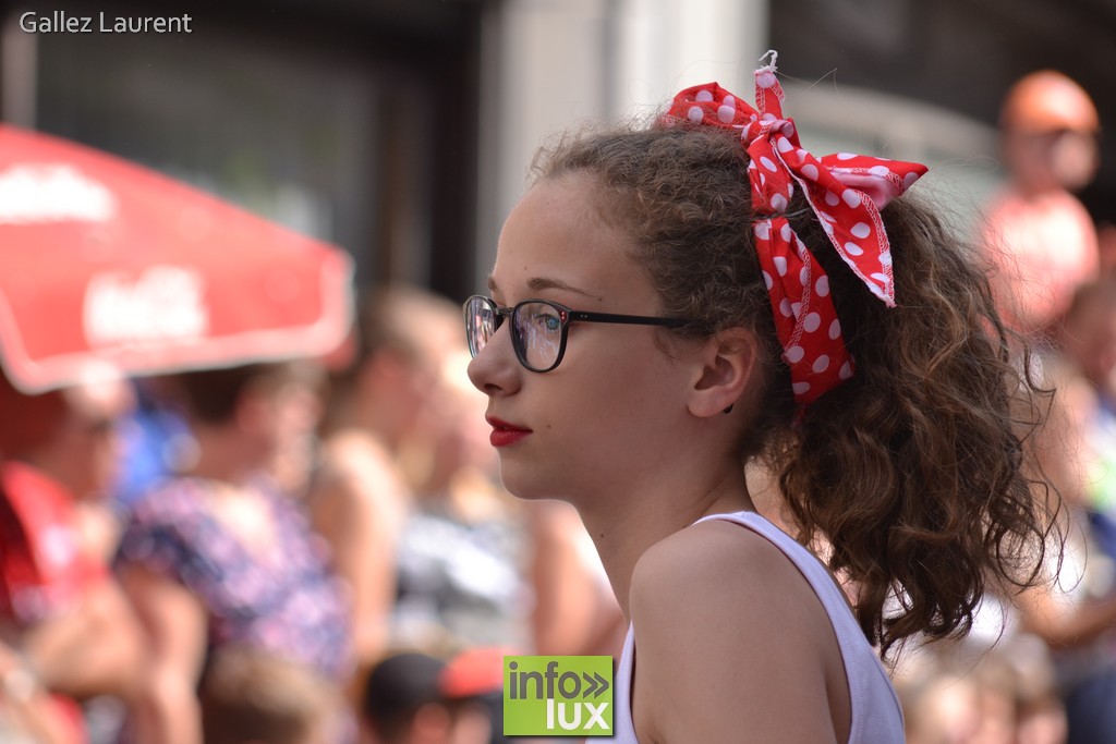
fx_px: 6976
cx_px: 558
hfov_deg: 9.1
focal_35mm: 225
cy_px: 372
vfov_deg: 6.1
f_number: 5.6
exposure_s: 1/500
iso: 200
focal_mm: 150
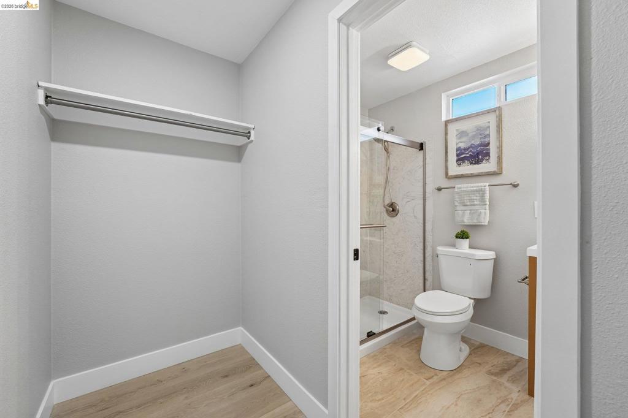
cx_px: 314
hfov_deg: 104.3
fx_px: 244
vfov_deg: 81.2
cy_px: 209
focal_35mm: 14
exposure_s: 1/30
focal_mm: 14
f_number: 8
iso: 640
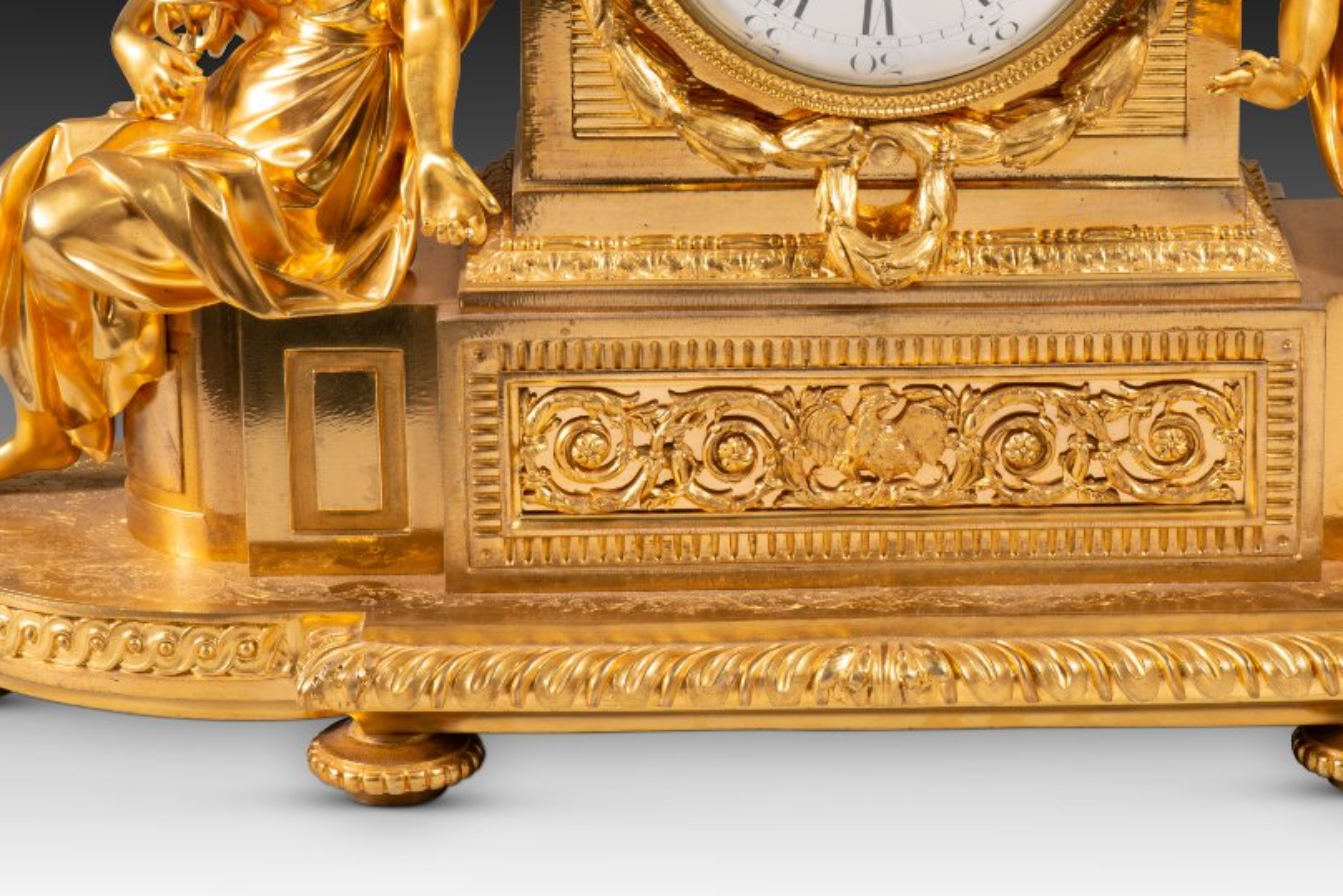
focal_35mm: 156
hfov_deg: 13.1
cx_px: 861
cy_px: 287
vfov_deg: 8.8
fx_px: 5820
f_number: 16
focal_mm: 105
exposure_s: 1/2.5
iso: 100
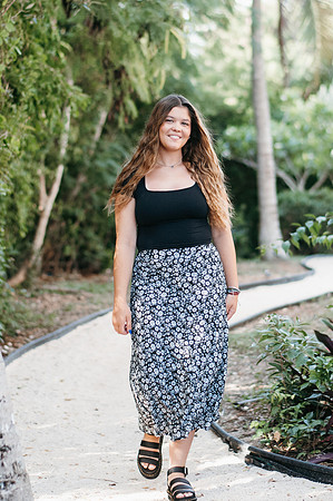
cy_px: 204
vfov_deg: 19.8
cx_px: 178
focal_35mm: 103
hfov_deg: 13.2
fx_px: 1435
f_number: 1.8
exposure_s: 1/1600
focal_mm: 58
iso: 2000
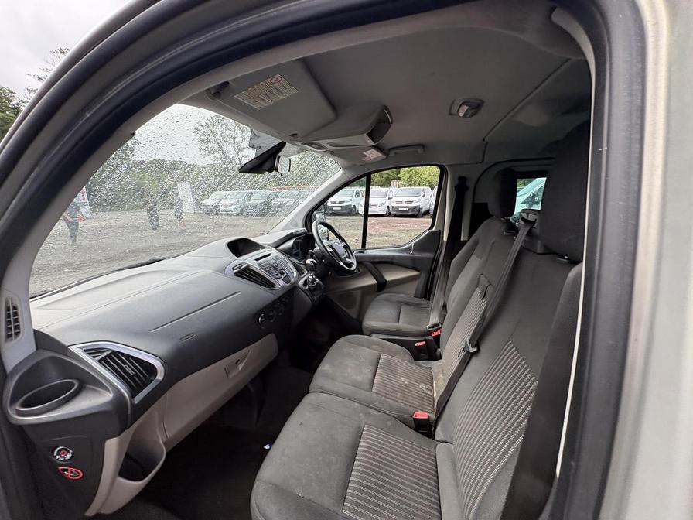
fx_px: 280
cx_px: 346
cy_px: 260
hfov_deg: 102.1
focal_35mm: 14
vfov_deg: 85.7
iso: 64
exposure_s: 1/337
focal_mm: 2.22
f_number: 2.2
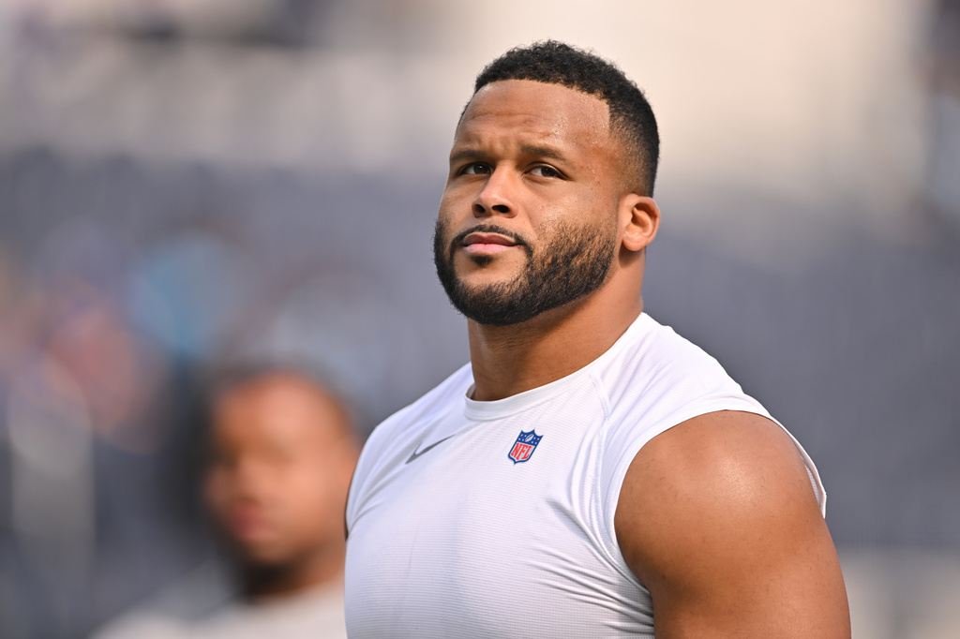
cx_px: 480
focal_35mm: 400
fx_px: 10663
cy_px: 320
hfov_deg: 5.2
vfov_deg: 3.4
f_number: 2.8
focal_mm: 400
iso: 200
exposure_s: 1/800
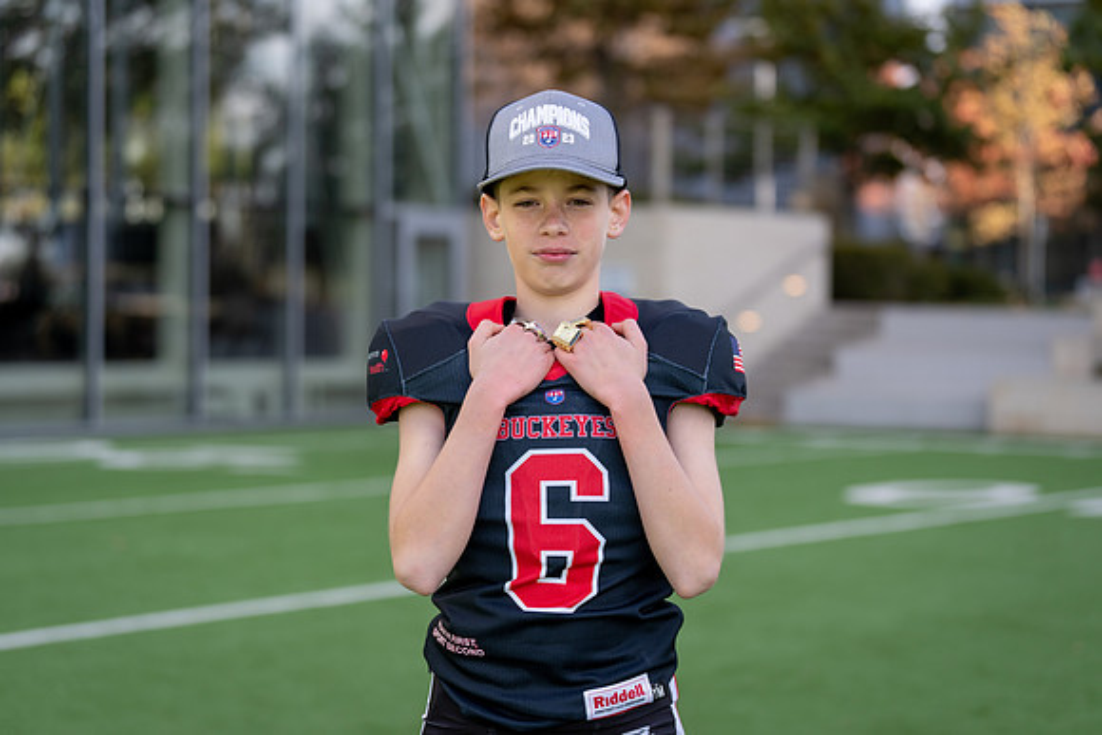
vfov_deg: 15.7
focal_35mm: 87
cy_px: 378
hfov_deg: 23.3
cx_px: 554
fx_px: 2671
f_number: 2.8
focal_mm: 78
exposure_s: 1/500
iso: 100
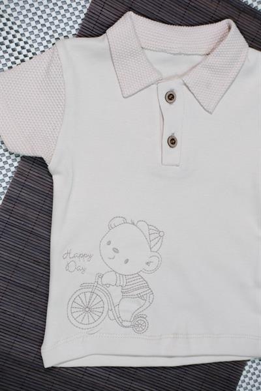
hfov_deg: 25.5
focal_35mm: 53
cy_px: 196
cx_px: 130
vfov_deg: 37.5
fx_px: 576
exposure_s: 1/500
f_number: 4
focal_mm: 35
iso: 1250
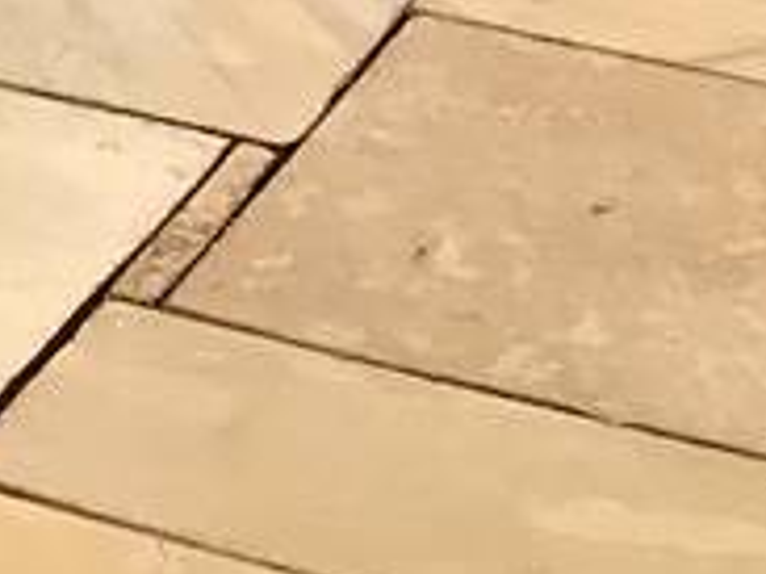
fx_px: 4865
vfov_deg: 6.0
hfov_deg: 7.4
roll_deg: +2.1
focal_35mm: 220
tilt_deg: -1.2
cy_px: -1433
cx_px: -1913
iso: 25
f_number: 1.8
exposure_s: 1/8772
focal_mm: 3.99
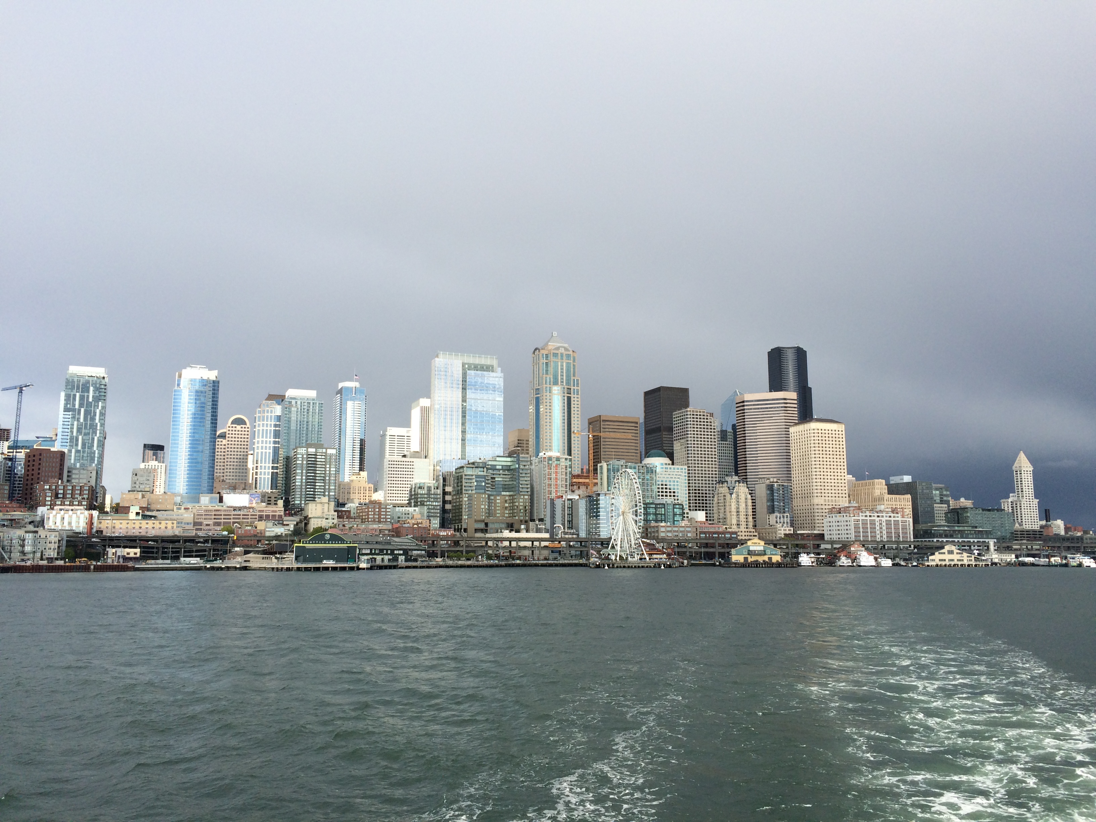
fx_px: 918
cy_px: 411
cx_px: 548
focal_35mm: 29
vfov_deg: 48.2
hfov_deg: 61.7
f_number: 2.2
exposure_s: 1/1466
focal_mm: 4.15
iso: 32
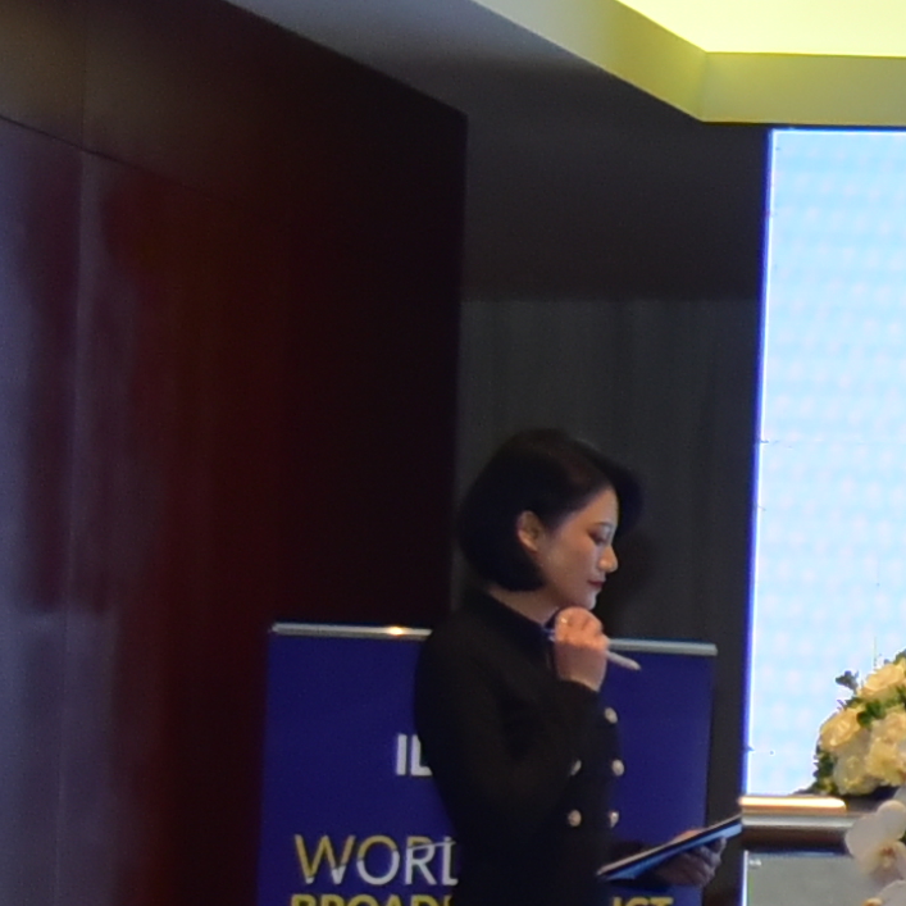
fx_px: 6426
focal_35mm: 217
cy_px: 827
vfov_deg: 8.0
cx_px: 2550
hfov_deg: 7.3
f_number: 4
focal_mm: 30
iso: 1600
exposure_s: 1/160
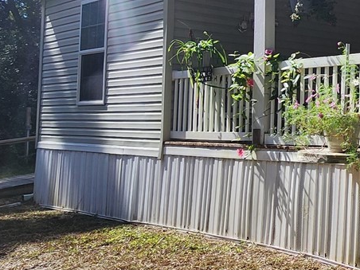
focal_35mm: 46
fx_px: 478
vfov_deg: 31.2
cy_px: 83
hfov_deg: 27.2
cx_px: 553
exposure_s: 1/1332
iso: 50
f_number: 2.2
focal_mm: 2.2
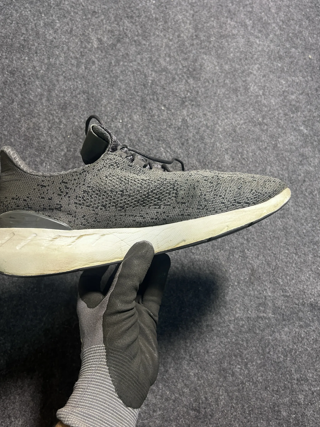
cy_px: 224
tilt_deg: -52.7
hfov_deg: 46.8
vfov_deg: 59.9
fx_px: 370
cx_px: 148
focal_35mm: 30
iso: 250
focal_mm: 5.7
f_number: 1.5
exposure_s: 1/50
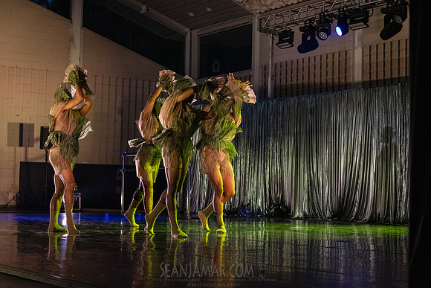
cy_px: 144
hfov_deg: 32.4
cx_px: 216
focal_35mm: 62
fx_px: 742
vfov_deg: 21.9
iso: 8000
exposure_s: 1/320
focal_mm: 62
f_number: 3.5
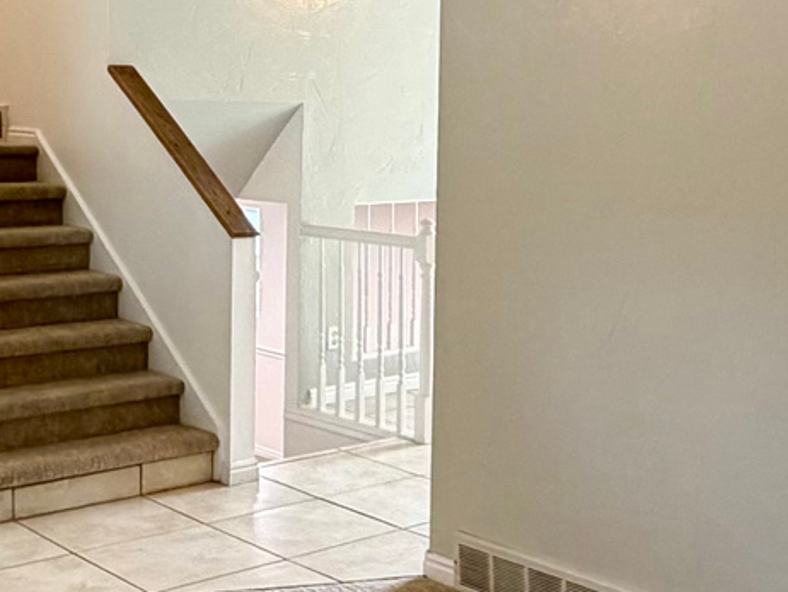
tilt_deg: -3.8
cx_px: 507
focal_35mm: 62
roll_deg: -1.1
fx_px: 1412
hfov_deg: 31.0
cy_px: 196
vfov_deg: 23.6
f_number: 2.2
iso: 320
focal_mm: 2.22
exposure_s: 1/120
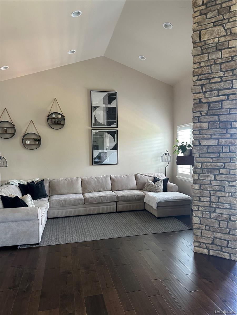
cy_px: 158
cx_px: 118
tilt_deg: -0.2
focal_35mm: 24
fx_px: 219
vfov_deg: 71.6
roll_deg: -0.8
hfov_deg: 56.8
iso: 400
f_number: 1.78
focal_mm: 6.86
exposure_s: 1/60
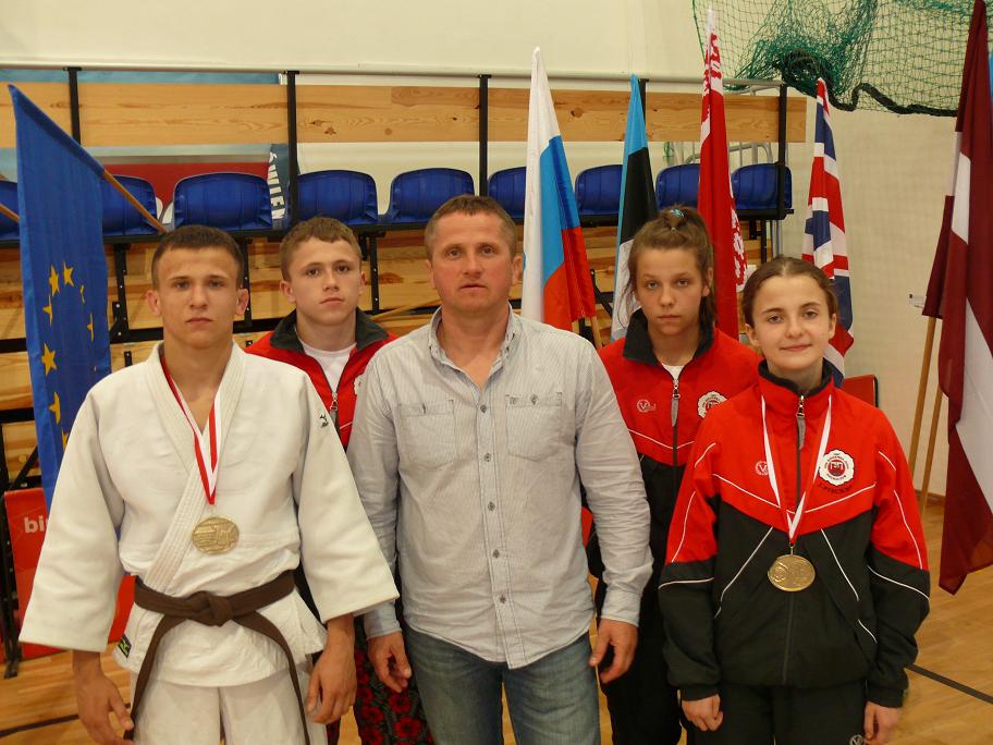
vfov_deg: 36.8
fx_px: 1119
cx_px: 496
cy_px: 372
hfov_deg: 47.9
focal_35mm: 39
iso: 200
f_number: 2.8
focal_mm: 8.3
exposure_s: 1/20
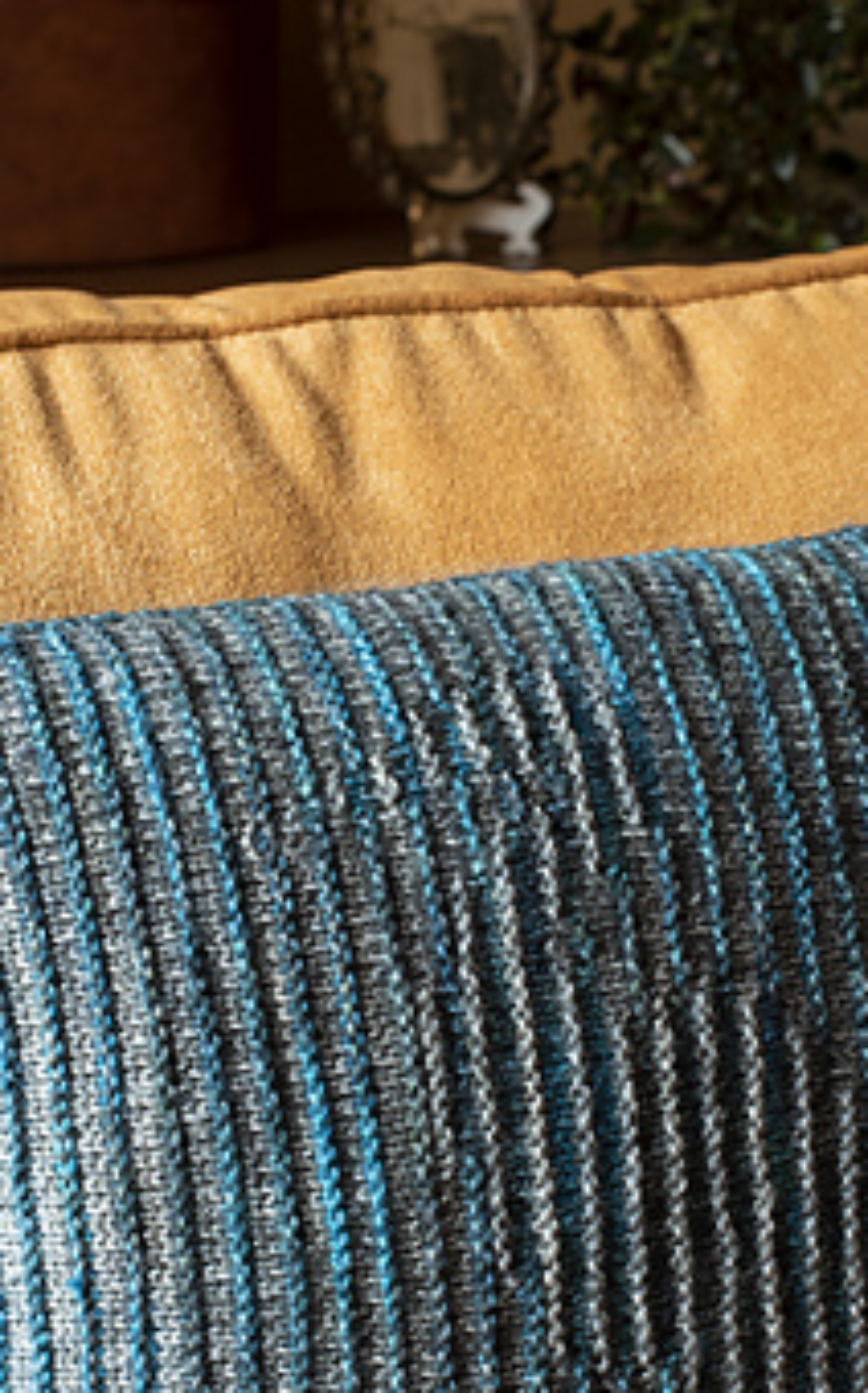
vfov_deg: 21.6
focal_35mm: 96
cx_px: 571
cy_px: 955
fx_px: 3640
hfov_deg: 13.6
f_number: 8
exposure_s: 1/5
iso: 320
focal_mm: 50
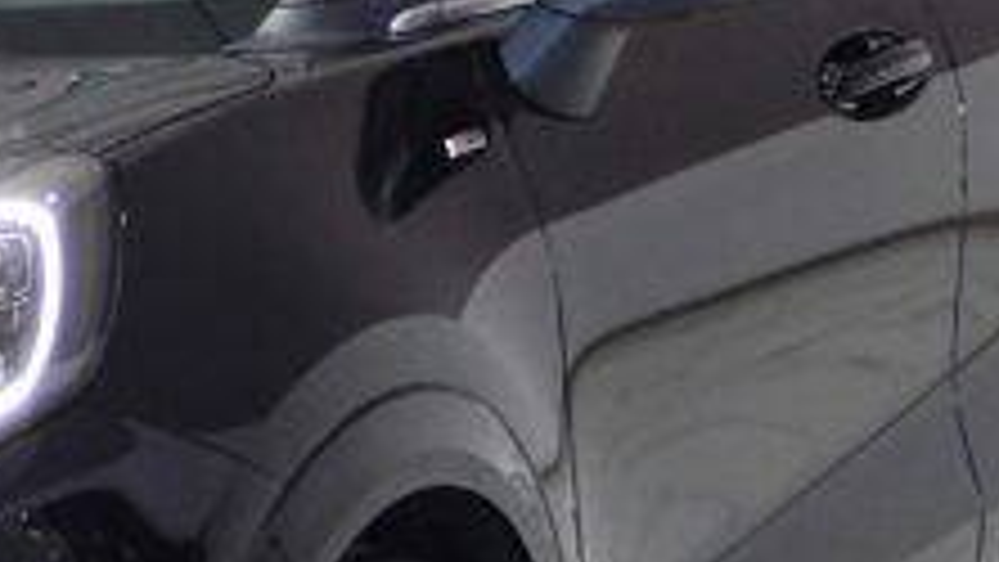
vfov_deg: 3.5
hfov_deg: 6.1
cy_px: 315
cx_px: -180
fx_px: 9274
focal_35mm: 350
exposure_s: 1/30
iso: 250
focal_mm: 16.6
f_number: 4.4
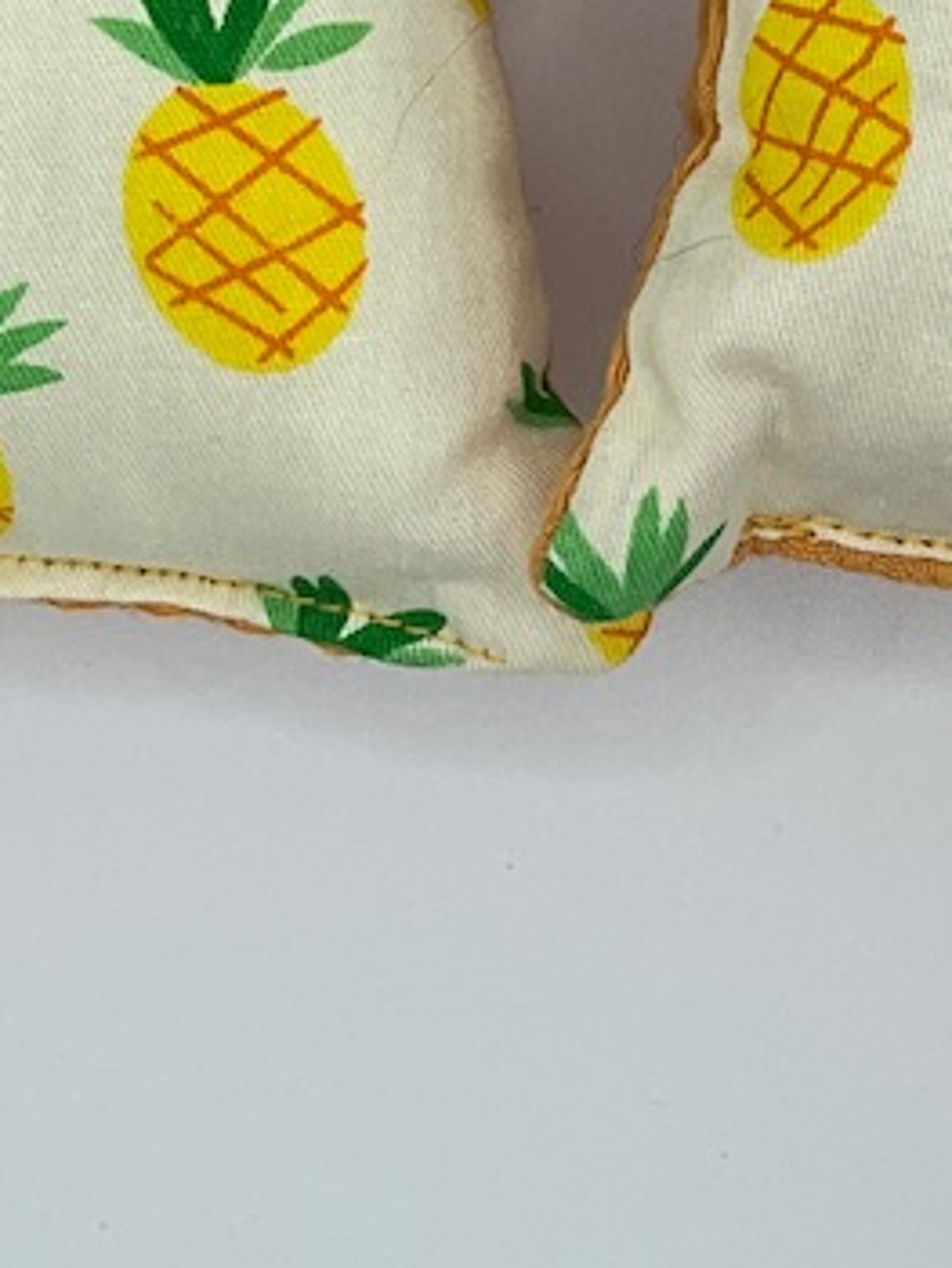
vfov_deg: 17.4
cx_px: 731
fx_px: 3882
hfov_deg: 13.9
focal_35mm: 106
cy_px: -402
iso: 25
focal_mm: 3
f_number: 1.8
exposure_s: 1/461
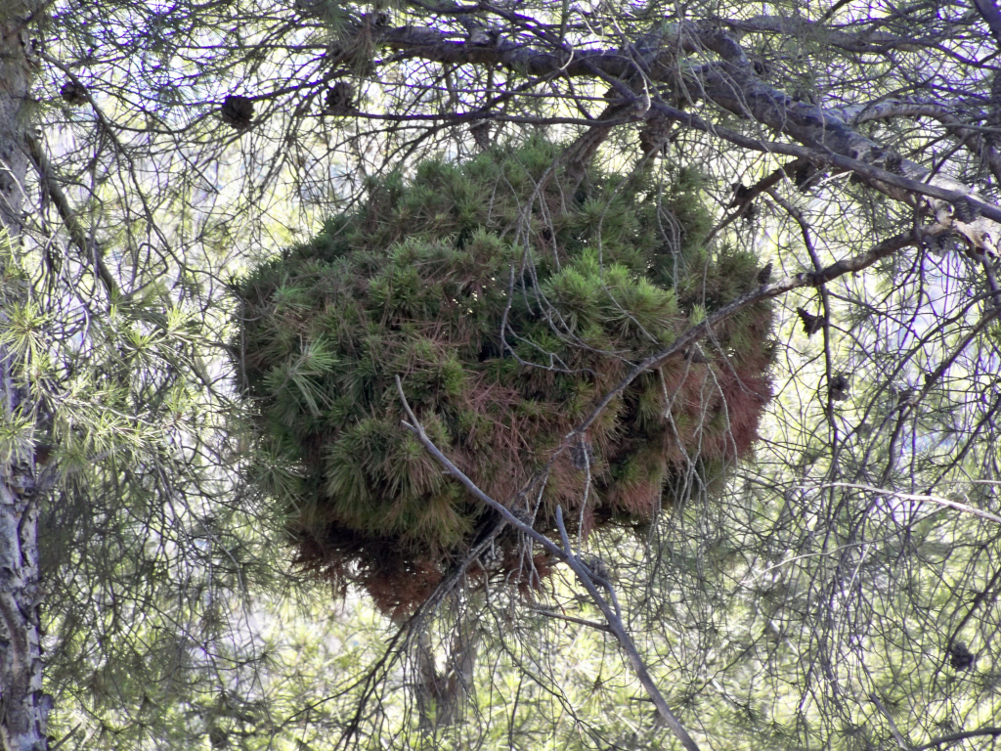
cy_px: 376
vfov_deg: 4.2
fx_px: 10121
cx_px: 500
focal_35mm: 350
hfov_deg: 5.7
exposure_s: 1/80
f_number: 4.8
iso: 160
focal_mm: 62
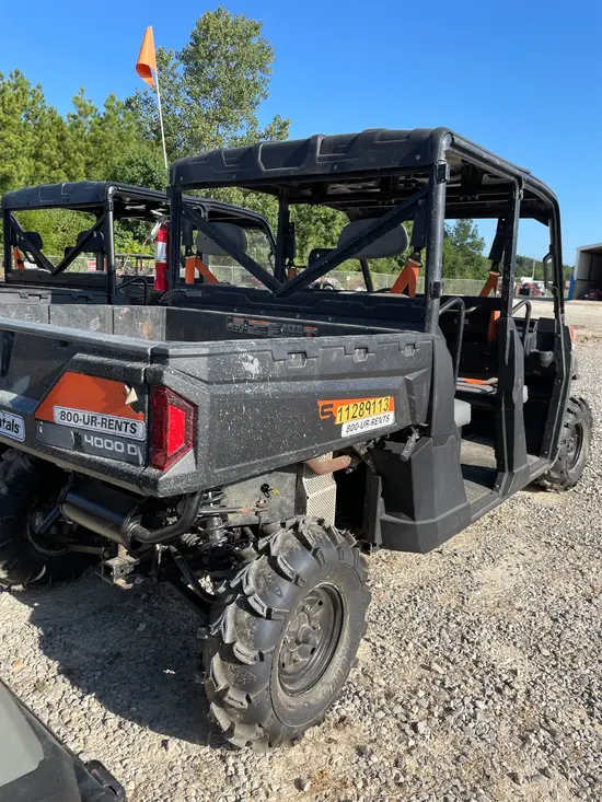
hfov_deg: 53.1
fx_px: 603
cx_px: 301
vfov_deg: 67.3
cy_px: 401
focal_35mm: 26
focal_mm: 4.2
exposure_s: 1/1825
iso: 32
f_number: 1.6
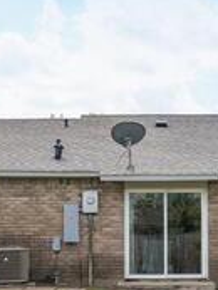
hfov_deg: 14.4
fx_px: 864
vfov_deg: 19.0
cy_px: 188
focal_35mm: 103
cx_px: 89
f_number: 8
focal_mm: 29
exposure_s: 1/250
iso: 100
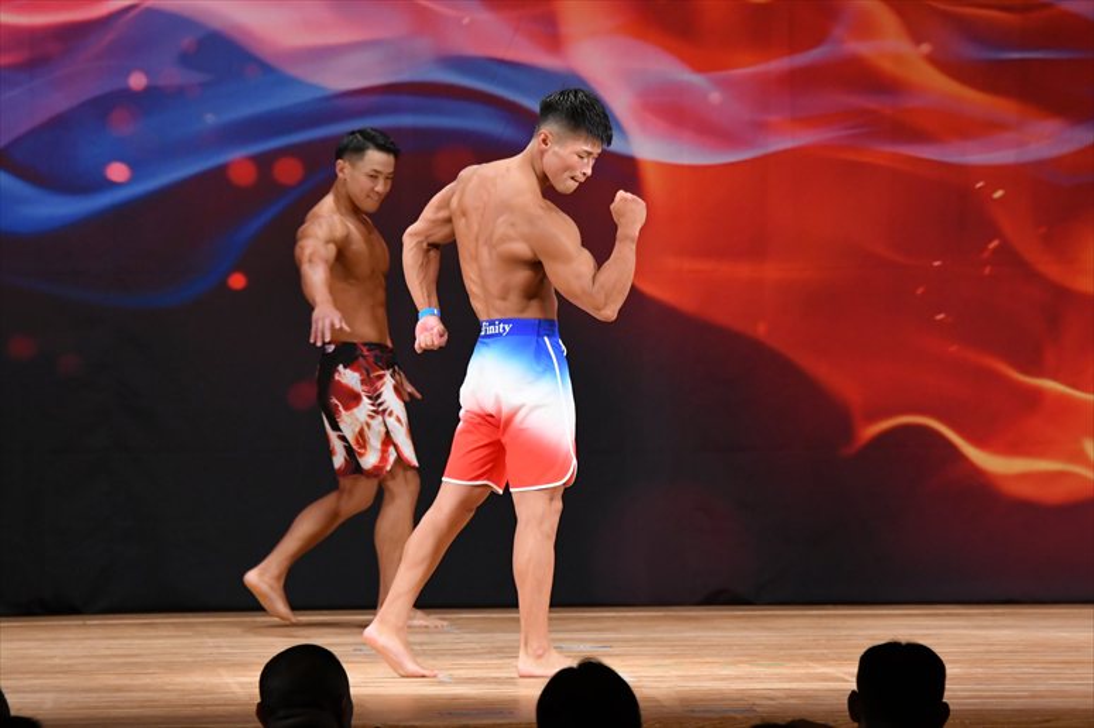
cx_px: 547
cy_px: 364
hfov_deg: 8.6
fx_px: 7290
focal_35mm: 240
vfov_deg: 5.7
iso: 3200
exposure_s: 1/400
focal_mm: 160
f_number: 5.6
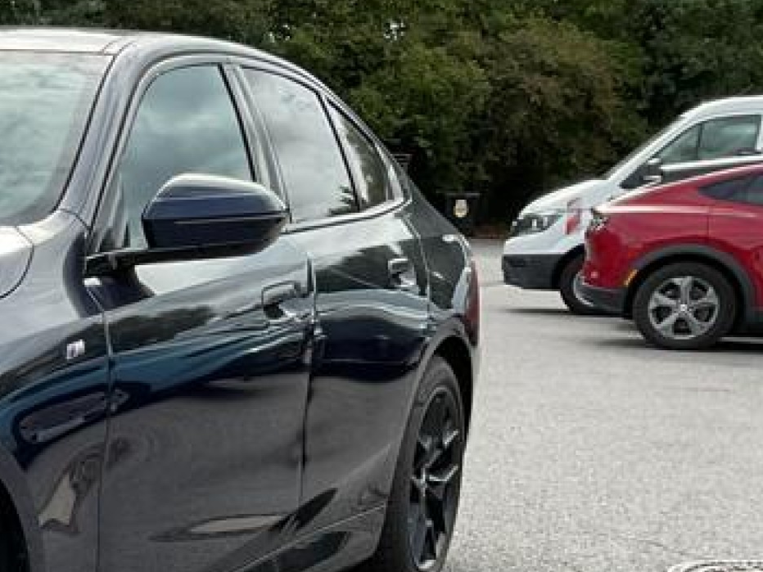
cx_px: -350
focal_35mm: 85
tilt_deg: -11.4
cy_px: 566
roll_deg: -3.8
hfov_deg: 20.1
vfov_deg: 17.0
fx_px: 1874
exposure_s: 1/829
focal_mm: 3
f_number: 1.8
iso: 16
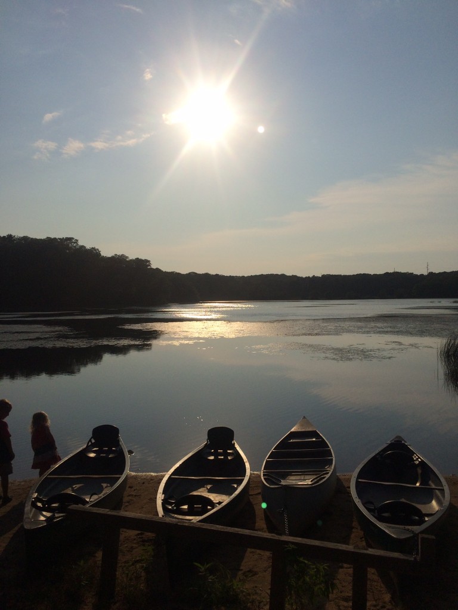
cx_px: 229
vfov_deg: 61.7
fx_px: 512
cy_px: 305
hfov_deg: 48.2
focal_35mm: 29
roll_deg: +2.1
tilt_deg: -2.2
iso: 50
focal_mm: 4.15
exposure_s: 1/20833
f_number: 2.2
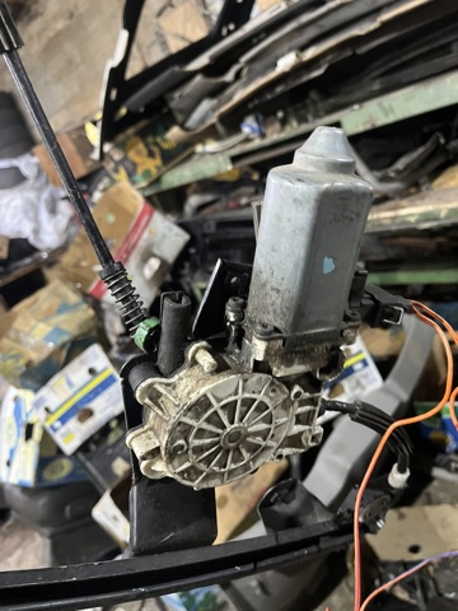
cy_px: 306
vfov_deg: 67.3
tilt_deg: -22.4
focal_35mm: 26
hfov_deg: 53.1
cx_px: 229
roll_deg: +23.7
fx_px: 459
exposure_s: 1/33
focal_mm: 5.1
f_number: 1.6
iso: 500
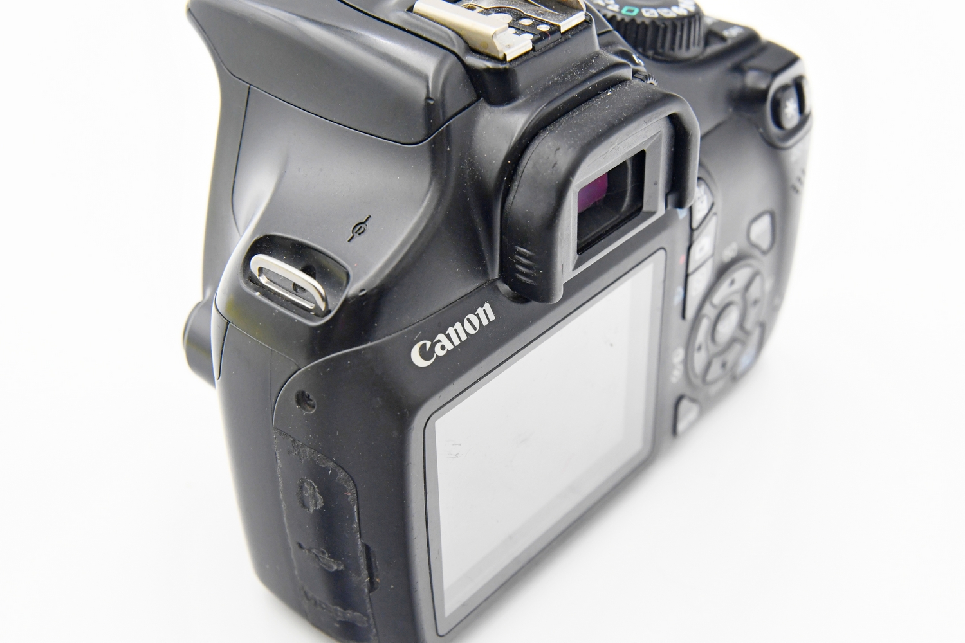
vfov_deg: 22.6
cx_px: 482
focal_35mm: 60
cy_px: 322
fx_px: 1608
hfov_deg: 33.4
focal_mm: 40
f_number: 8
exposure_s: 1/100
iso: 1600
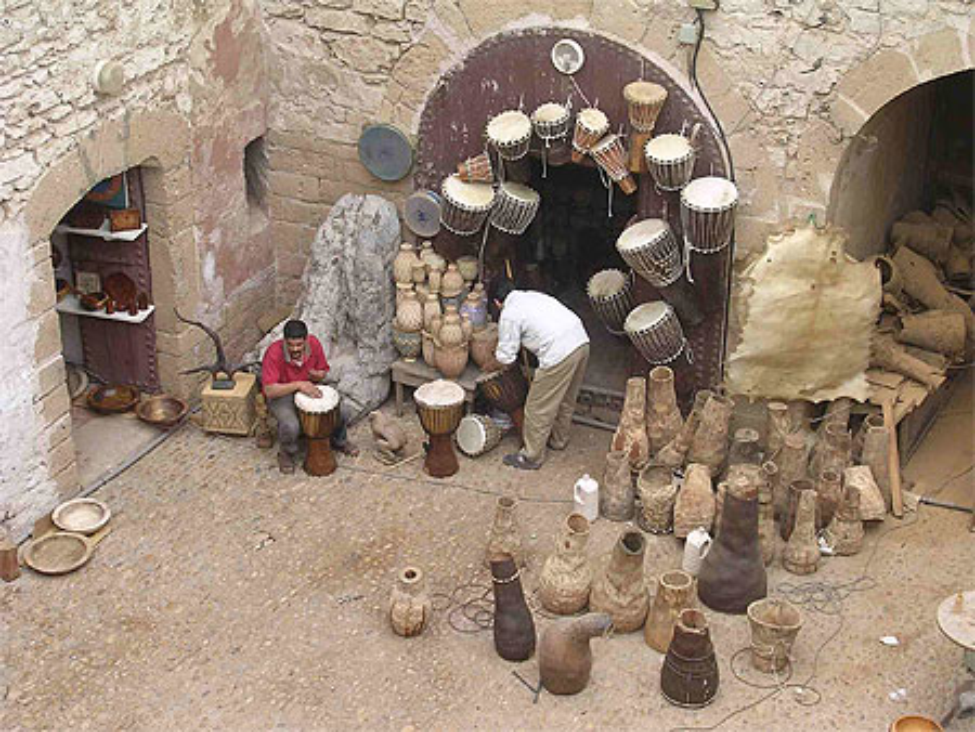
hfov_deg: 29.0
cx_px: 488
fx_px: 1888
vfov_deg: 22.0
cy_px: 366
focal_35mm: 67
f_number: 3.6
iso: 100
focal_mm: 10.2
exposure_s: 1/243
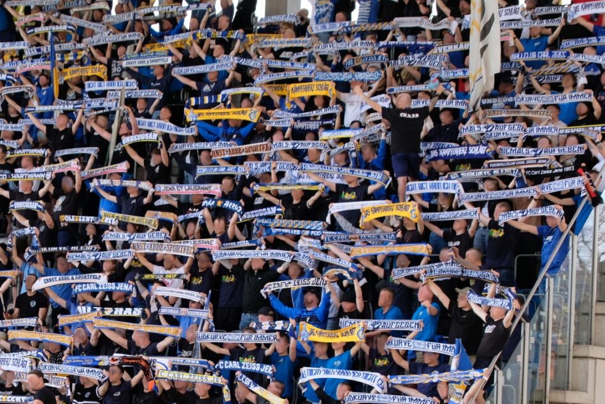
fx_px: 1698
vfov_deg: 13.5
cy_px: 284
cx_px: 123
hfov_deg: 20.0
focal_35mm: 101
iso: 400
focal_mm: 39.7
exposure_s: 1/200
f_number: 5.6
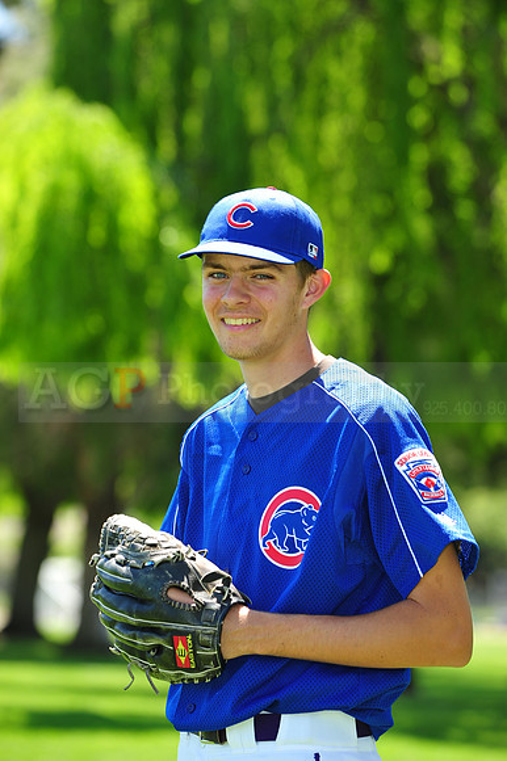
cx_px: 254
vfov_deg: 12.5
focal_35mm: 165
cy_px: 380
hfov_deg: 8.3
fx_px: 3490
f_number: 5.6
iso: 200
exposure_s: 1/250
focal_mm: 165
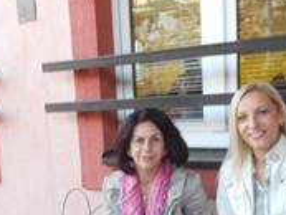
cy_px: 175
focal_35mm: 60
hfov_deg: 31.6
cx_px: 69
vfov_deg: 24.0
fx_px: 496
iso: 100
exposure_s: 1/30
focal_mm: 4.6
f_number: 3.2
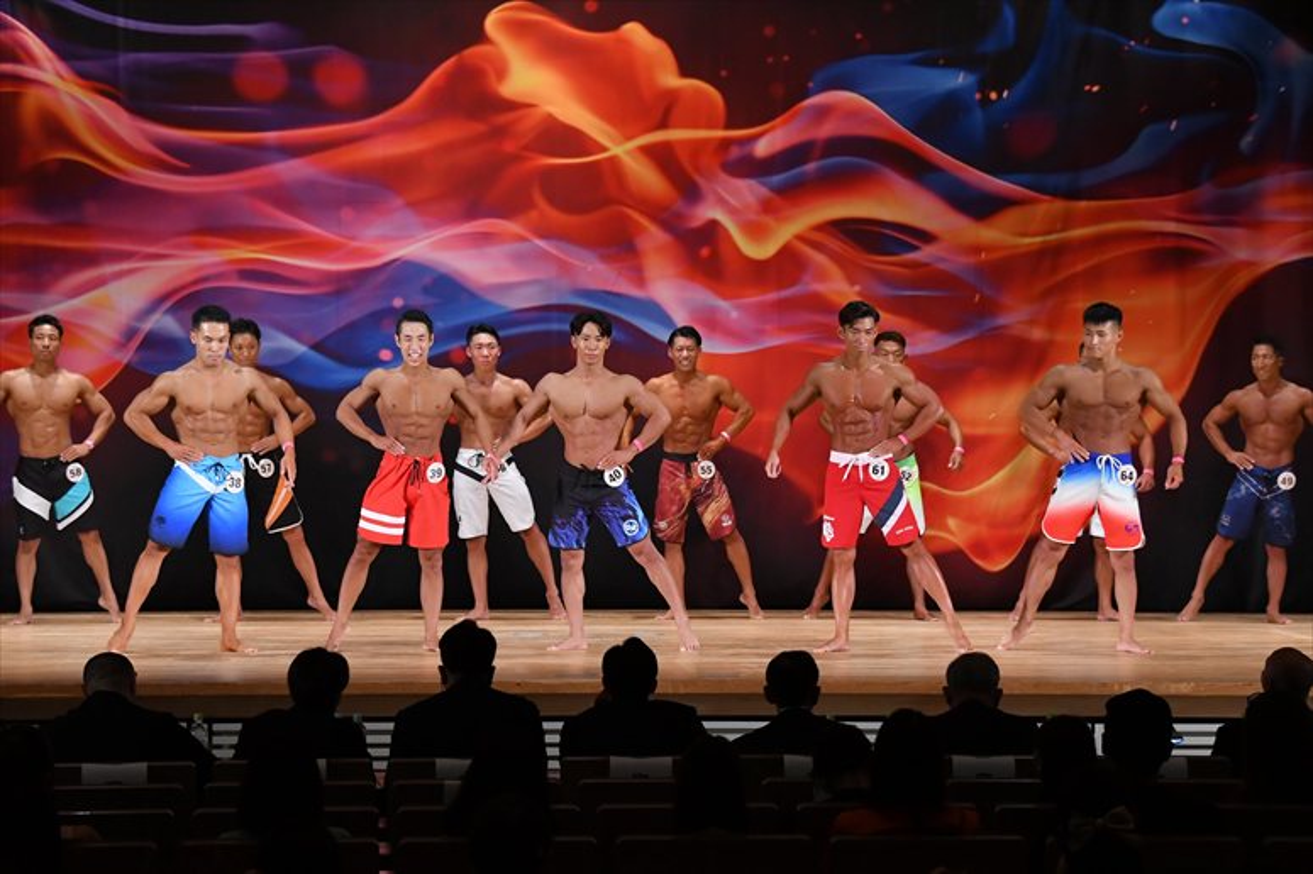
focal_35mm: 117
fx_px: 4265
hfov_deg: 17.5
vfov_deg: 11.7
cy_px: 437
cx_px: 656
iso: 3200
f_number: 5.6
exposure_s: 1/400
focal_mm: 78
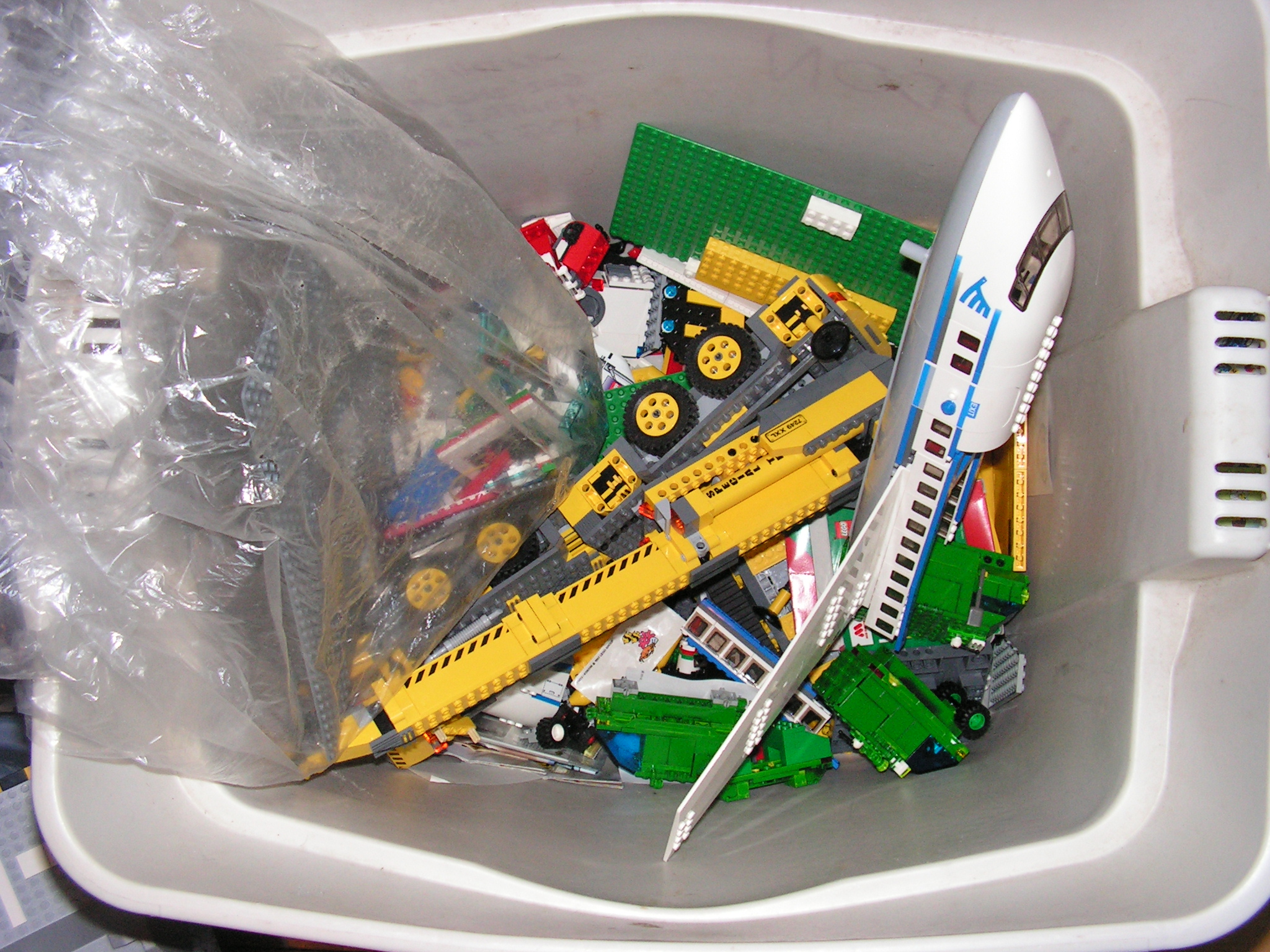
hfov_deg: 42.9
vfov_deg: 32.9
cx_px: 635
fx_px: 1614
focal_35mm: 44
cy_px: 476
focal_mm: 7.4
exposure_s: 1/40
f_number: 3.2
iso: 200
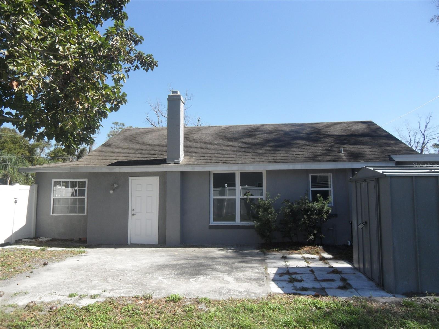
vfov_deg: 56.8
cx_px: 220
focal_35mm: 24
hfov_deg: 71.6
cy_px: 164
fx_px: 304
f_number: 4
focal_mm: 4.3
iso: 80
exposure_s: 1/500
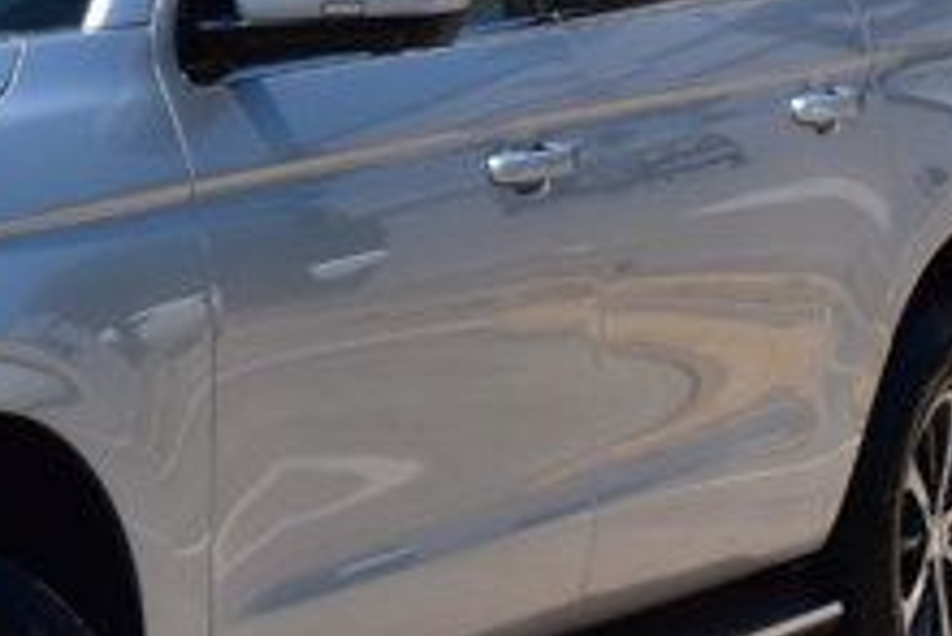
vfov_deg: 6.3
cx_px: -545
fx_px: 5724
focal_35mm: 216
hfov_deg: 9.2
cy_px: 52
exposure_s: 1/500
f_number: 11
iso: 250
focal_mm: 31
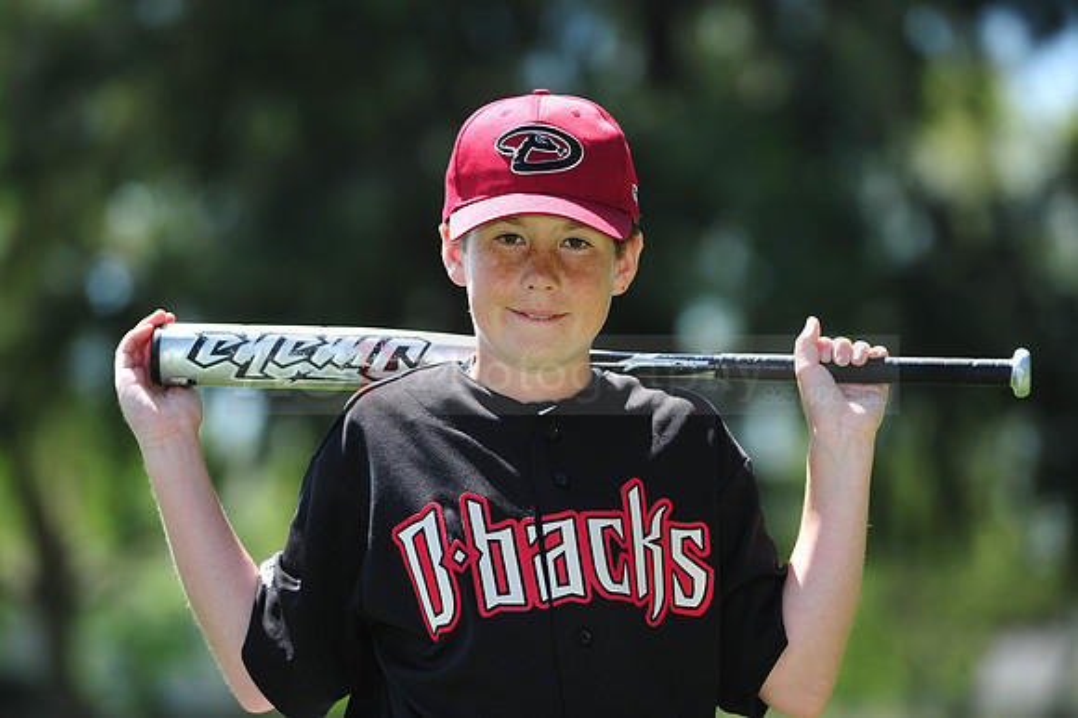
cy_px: 359
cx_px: 539
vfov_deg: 6.9
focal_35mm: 200
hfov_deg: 10.3
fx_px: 5985
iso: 200
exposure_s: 1/500
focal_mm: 200
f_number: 4.5
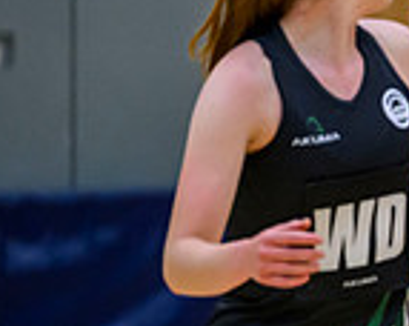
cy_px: 283
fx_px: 11883
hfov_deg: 2.0
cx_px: 1006
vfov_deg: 1.6
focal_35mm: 983
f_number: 2.8
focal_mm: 200
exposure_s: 1/1250
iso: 3200
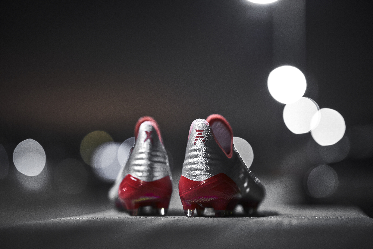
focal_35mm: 85
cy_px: 124
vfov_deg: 16.1
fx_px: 881
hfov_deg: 23.9
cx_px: 186
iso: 640
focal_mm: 85
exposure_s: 1/13
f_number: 1.6
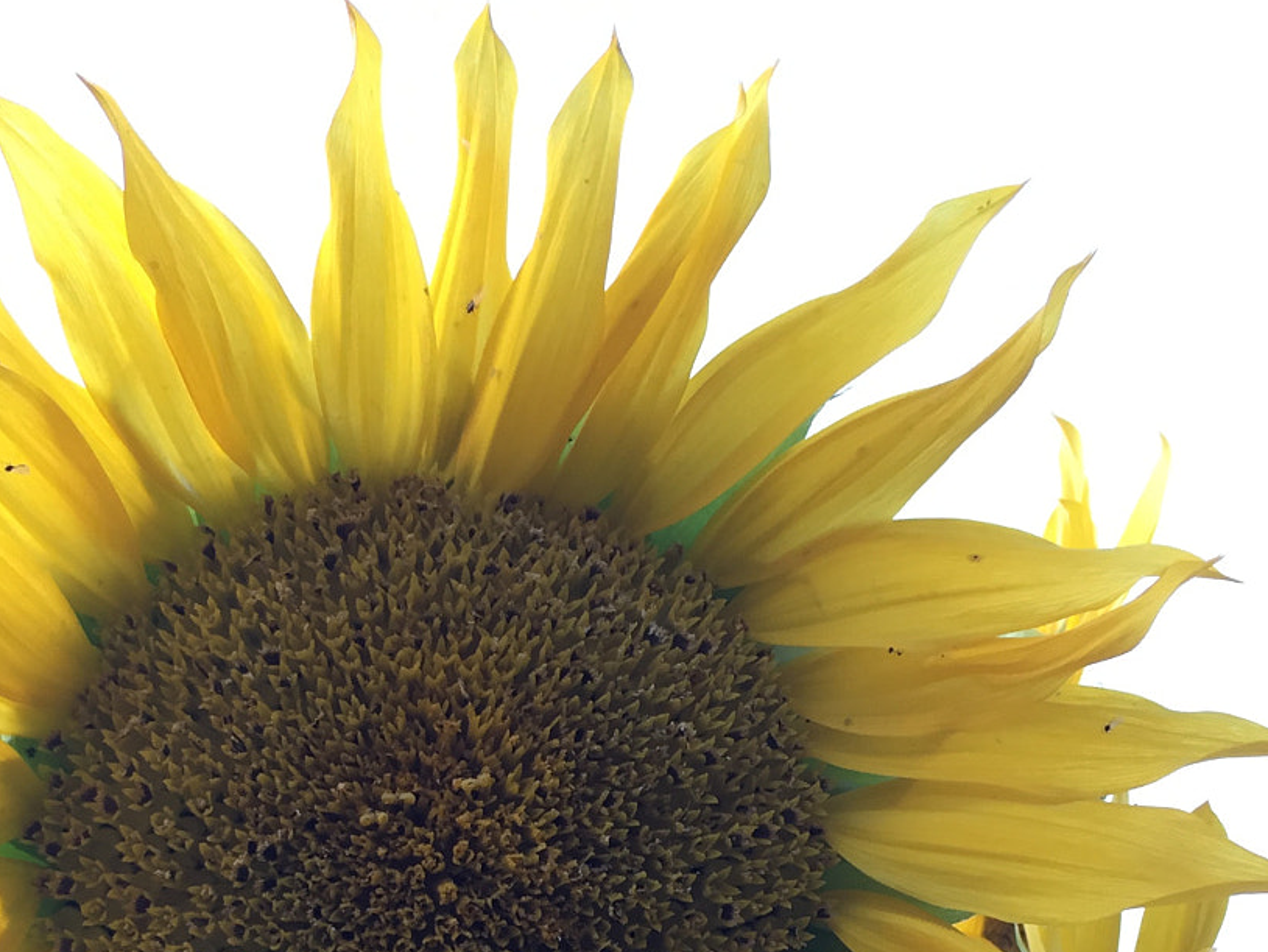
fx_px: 2089
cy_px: 926
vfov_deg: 24.6
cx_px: 558
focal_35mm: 57
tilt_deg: +52.2
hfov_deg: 33.7
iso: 32
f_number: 2.2
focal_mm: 4.15
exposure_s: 1/33
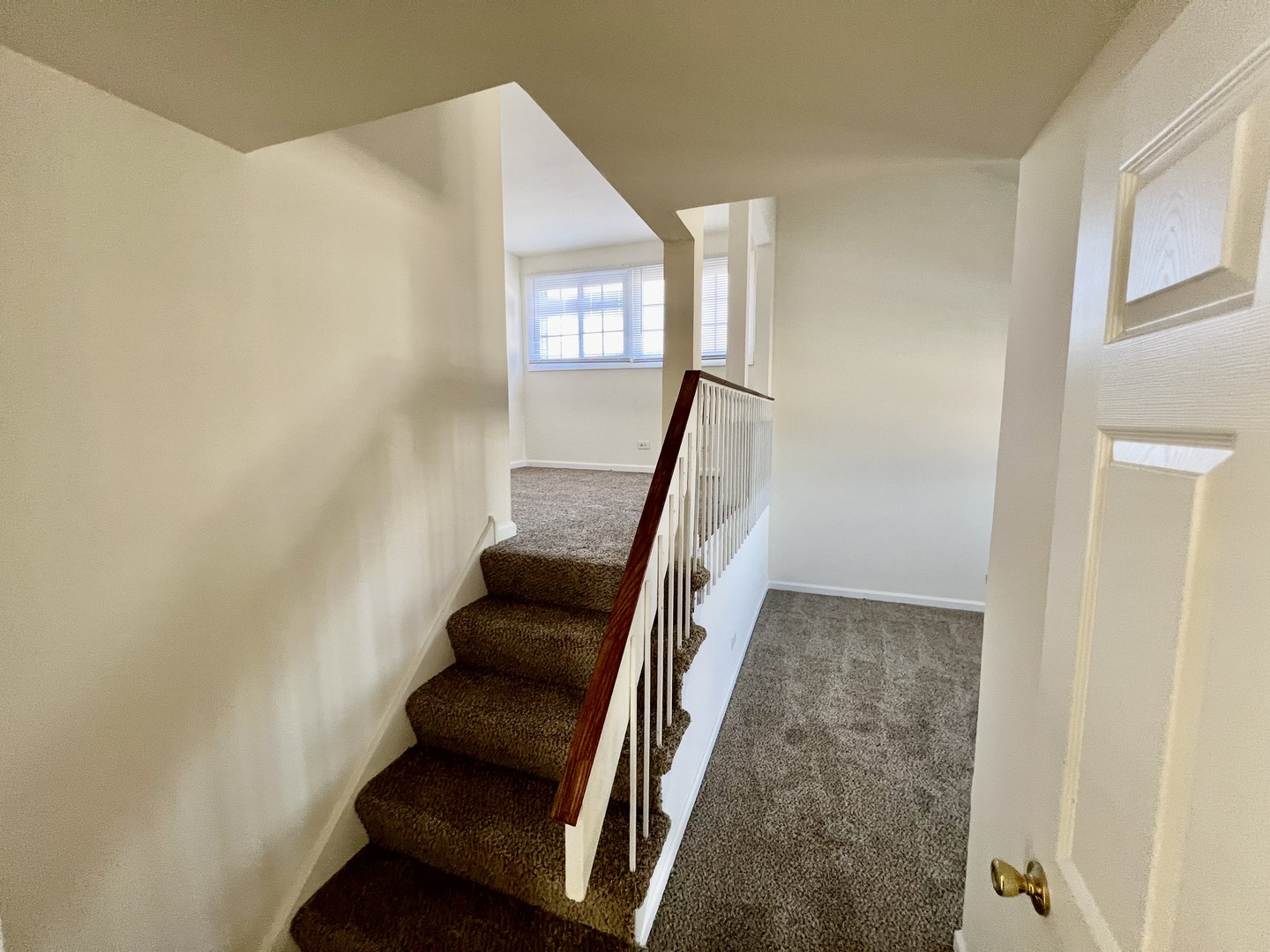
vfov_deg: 89.9
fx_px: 477
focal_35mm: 13
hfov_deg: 106.2
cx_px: 635
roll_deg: -0.5
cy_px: 476
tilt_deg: -2.5
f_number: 1.8
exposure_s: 1/60
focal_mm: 1.57
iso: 160
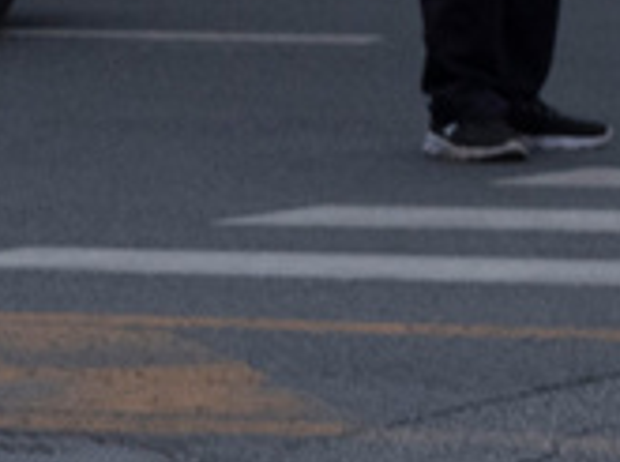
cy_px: -612
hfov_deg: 3.1
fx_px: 11223
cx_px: -1199
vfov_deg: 2.3
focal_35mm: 628
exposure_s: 1/160
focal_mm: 70
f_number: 5.6
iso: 1000
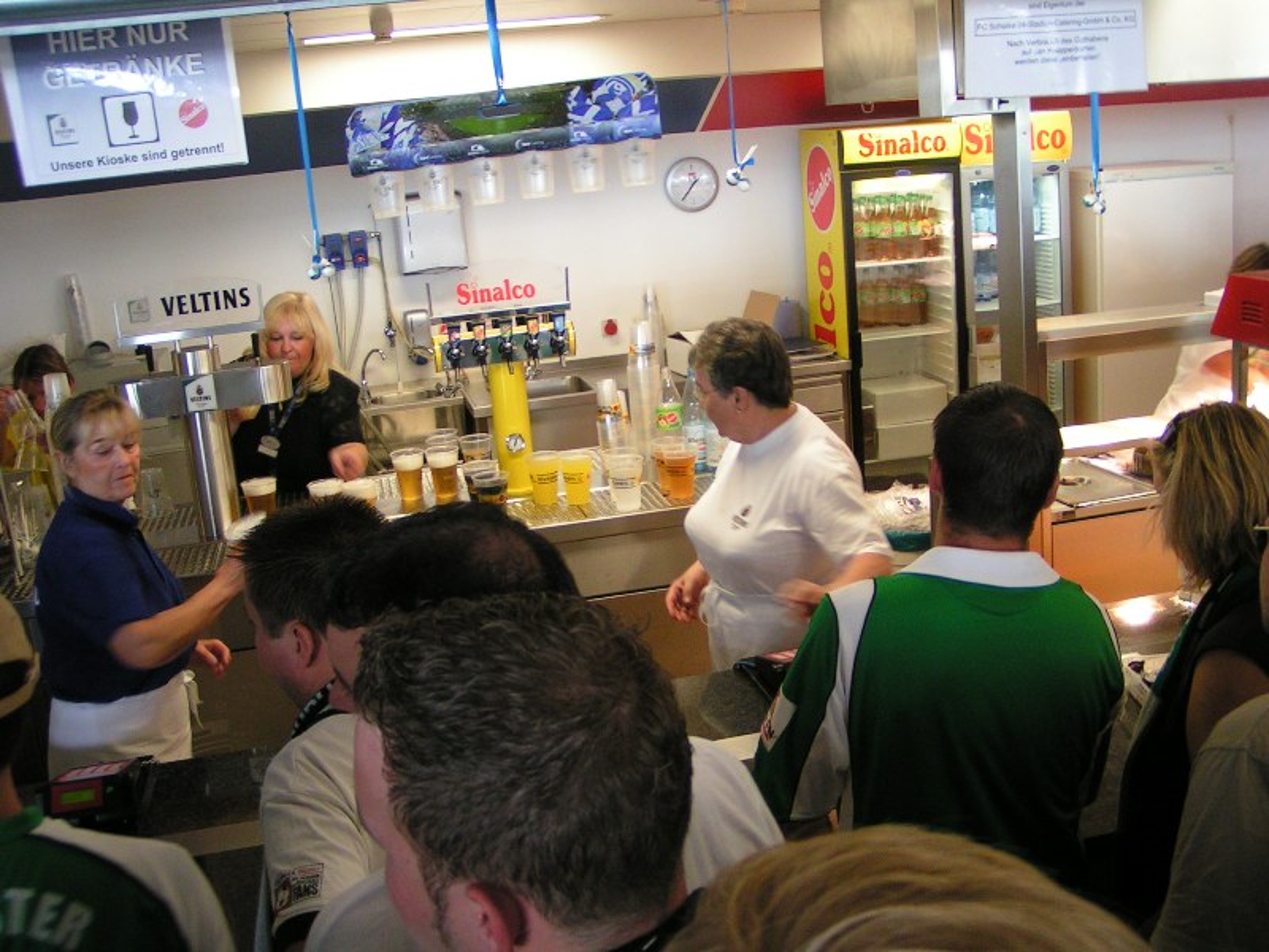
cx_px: 634
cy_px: 476
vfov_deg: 37.7
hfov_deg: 49.0
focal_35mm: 38
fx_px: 1393
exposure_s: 1/40
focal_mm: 5.8
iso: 125
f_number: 2.8
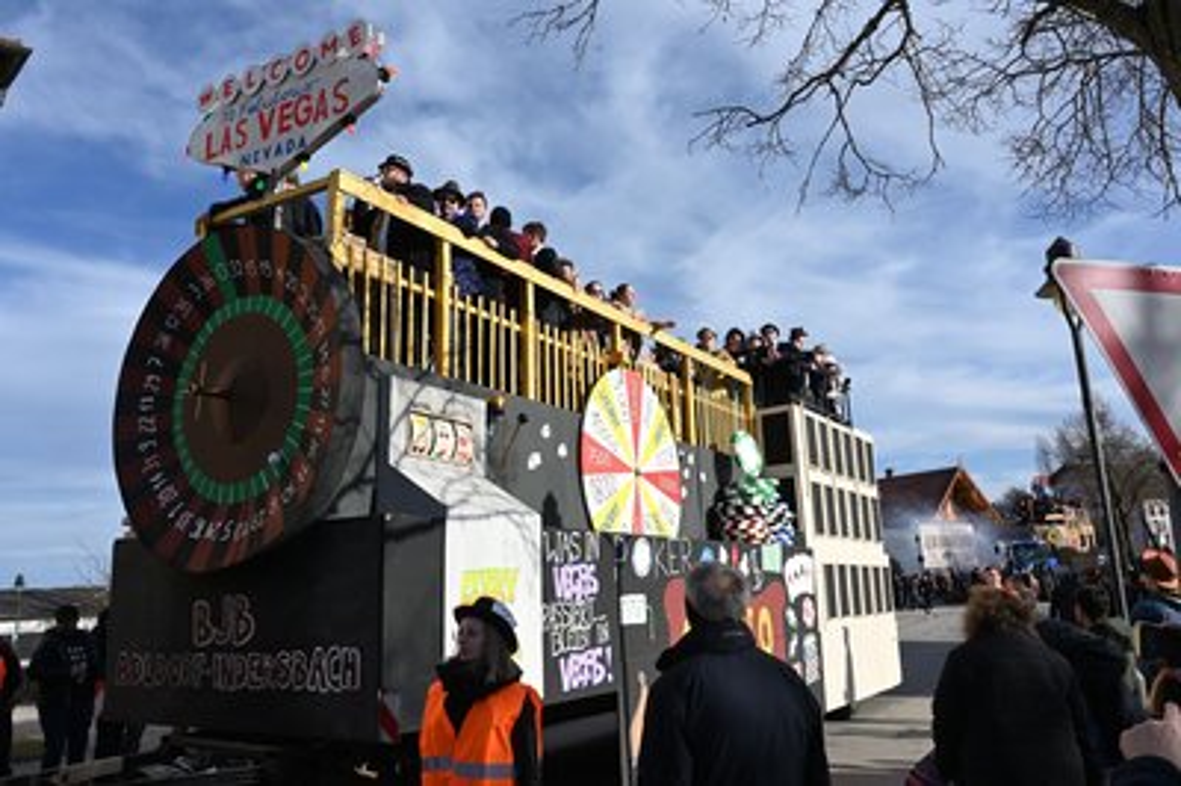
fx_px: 951
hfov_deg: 63.7
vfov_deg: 44.9
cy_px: 393
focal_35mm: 29
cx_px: 590
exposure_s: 1/1000
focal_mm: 29
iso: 1000
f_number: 16
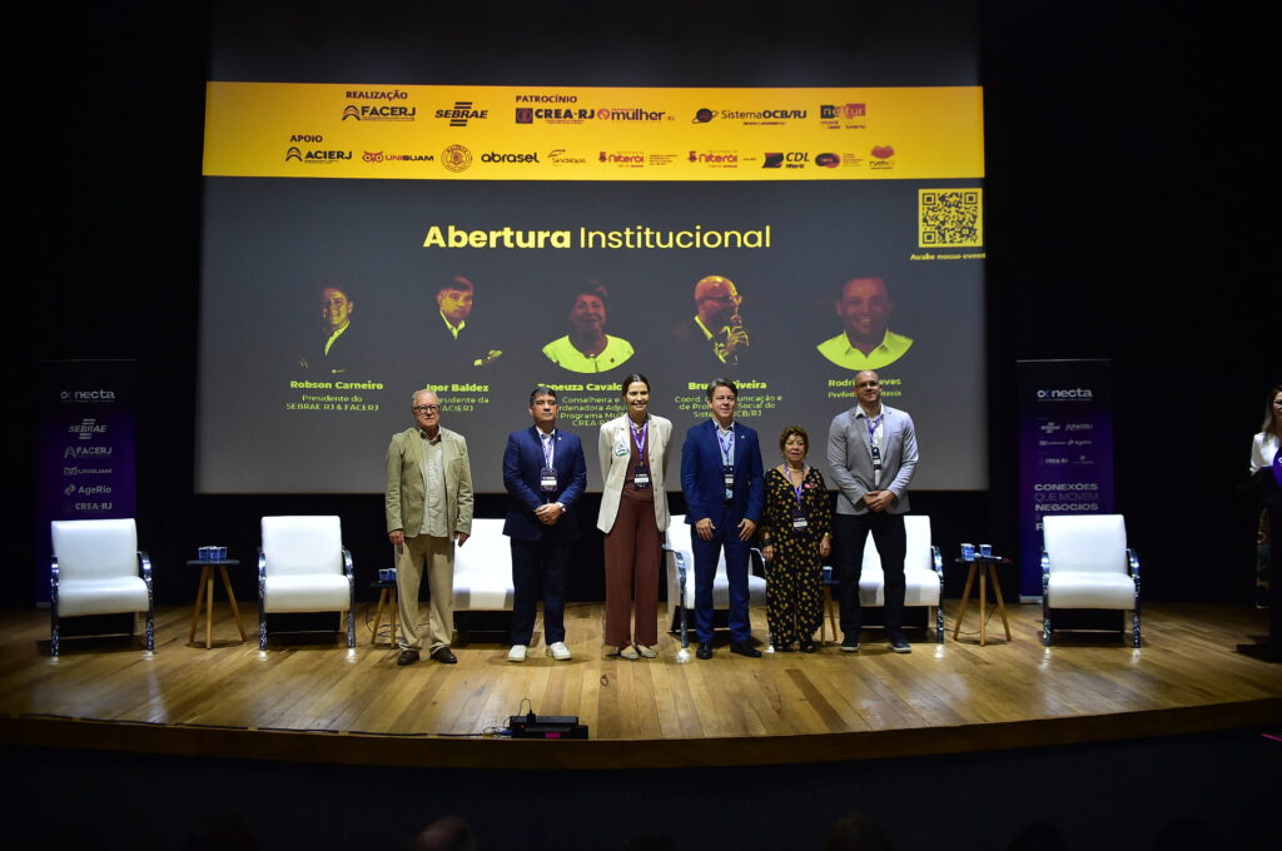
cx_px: 641
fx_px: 1245
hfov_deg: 54.5
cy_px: 426
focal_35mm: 35
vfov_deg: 37.8
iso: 3200
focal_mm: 35
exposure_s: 1/640
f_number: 3.5
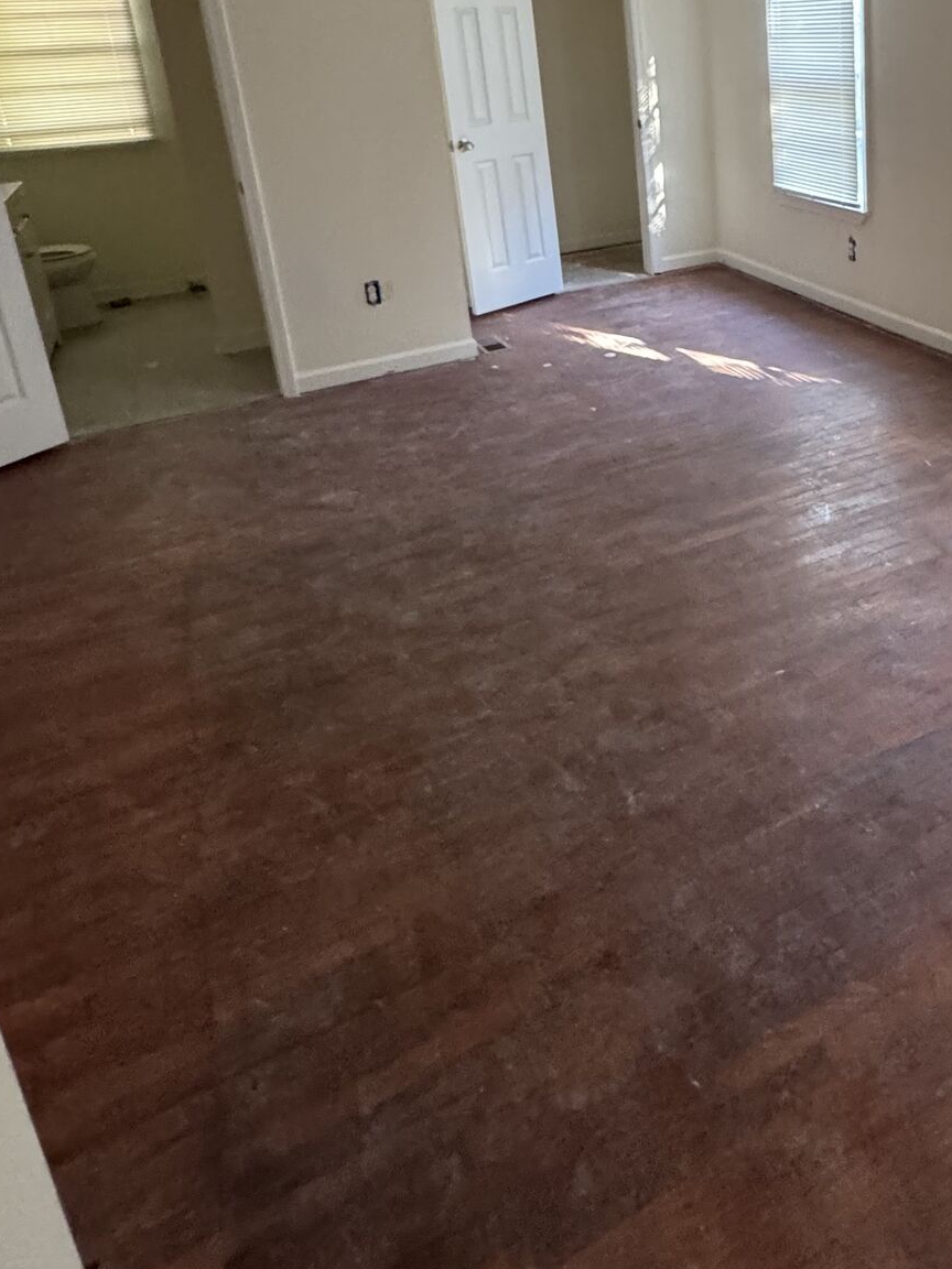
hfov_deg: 46.3
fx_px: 1027
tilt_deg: -17.4
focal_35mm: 28
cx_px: 800
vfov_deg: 59.9
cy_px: 311
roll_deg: +1.9
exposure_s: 1/60
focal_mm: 2.22
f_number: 2.2
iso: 640
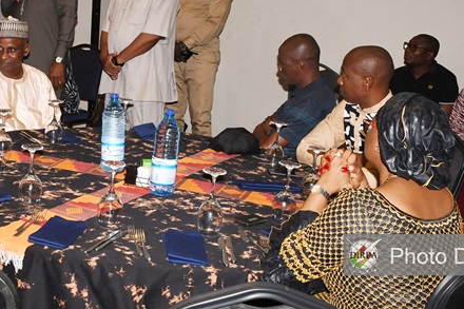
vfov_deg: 22.4
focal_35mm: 60
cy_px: 76
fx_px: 773
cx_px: 101
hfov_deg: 32.6
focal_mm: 22
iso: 1000
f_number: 8
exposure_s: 1/125
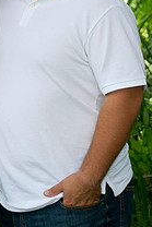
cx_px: 27
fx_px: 1340
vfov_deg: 9.7
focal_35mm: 212
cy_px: 46
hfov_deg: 6.5
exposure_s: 1/200
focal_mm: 98
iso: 320
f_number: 5
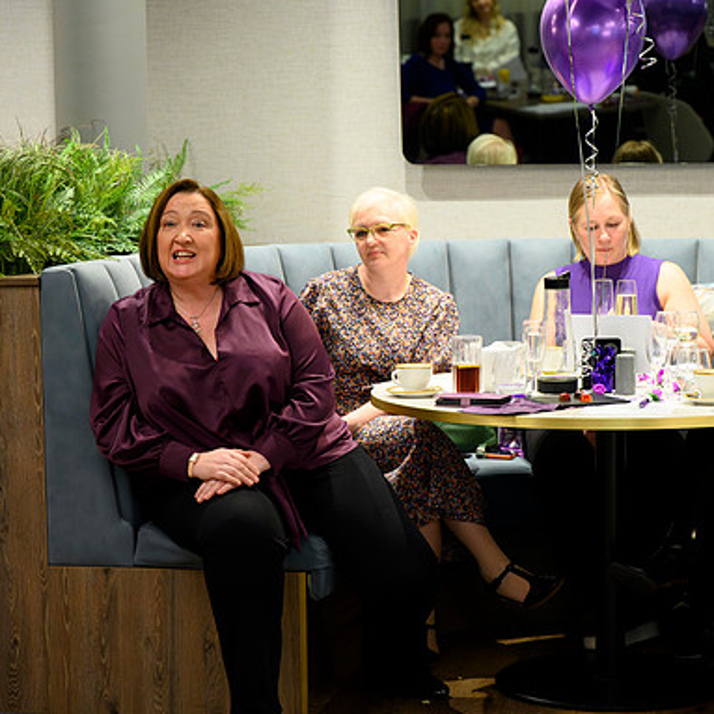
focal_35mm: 91
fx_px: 2124
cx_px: 481
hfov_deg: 19.0
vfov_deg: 19.1
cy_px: 358
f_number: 2.8
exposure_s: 1/200
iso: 3200
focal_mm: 70
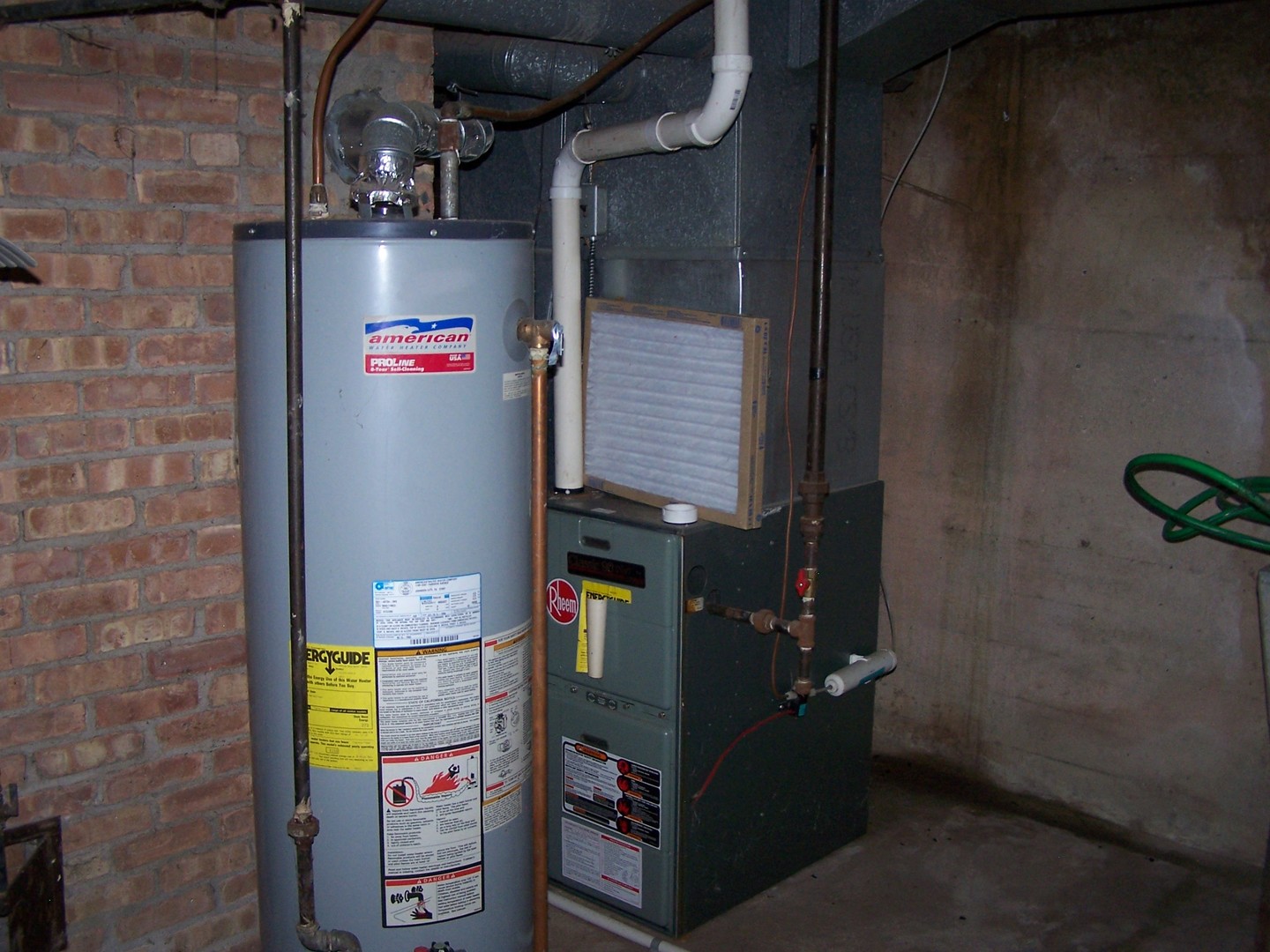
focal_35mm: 38
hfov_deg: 49.0
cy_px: 476
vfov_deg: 37.7
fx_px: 1394
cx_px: 635
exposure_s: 1/60
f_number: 2.8
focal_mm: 6.3
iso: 140
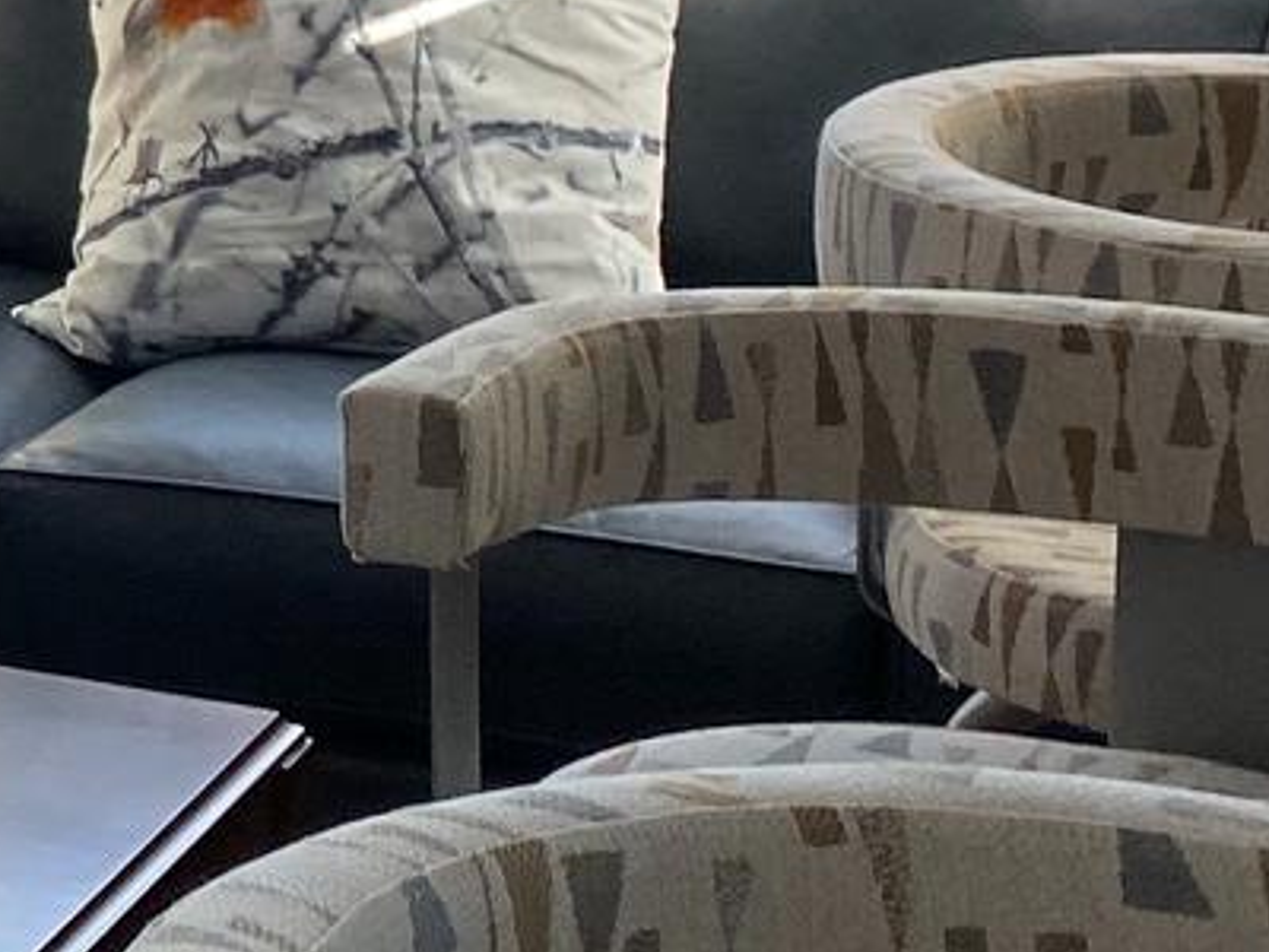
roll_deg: -0.5
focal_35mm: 133
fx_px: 4876
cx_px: -1497
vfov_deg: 10.9
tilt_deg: -5.7
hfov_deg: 12.5
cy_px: -292
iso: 64
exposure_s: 1/60
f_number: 1.8
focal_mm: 4.25
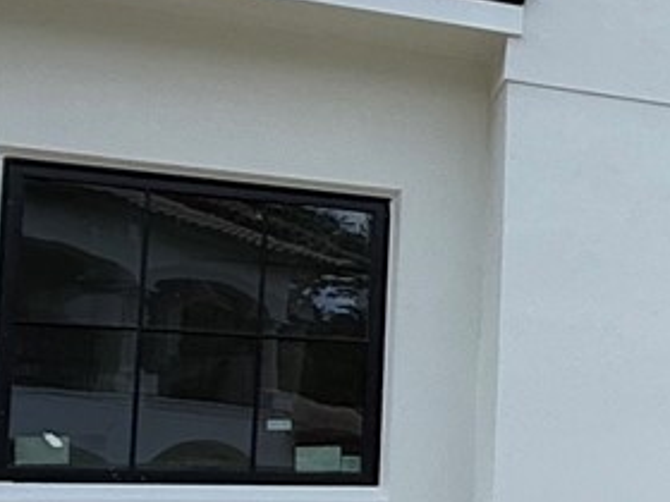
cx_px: 1405
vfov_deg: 18.3
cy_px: 409
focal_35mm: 80
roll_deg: +0.1
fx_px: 1548
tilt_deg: +6.5
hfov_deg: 16.8
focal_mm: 2.22
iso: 50
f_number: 2.2
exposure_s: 1/830
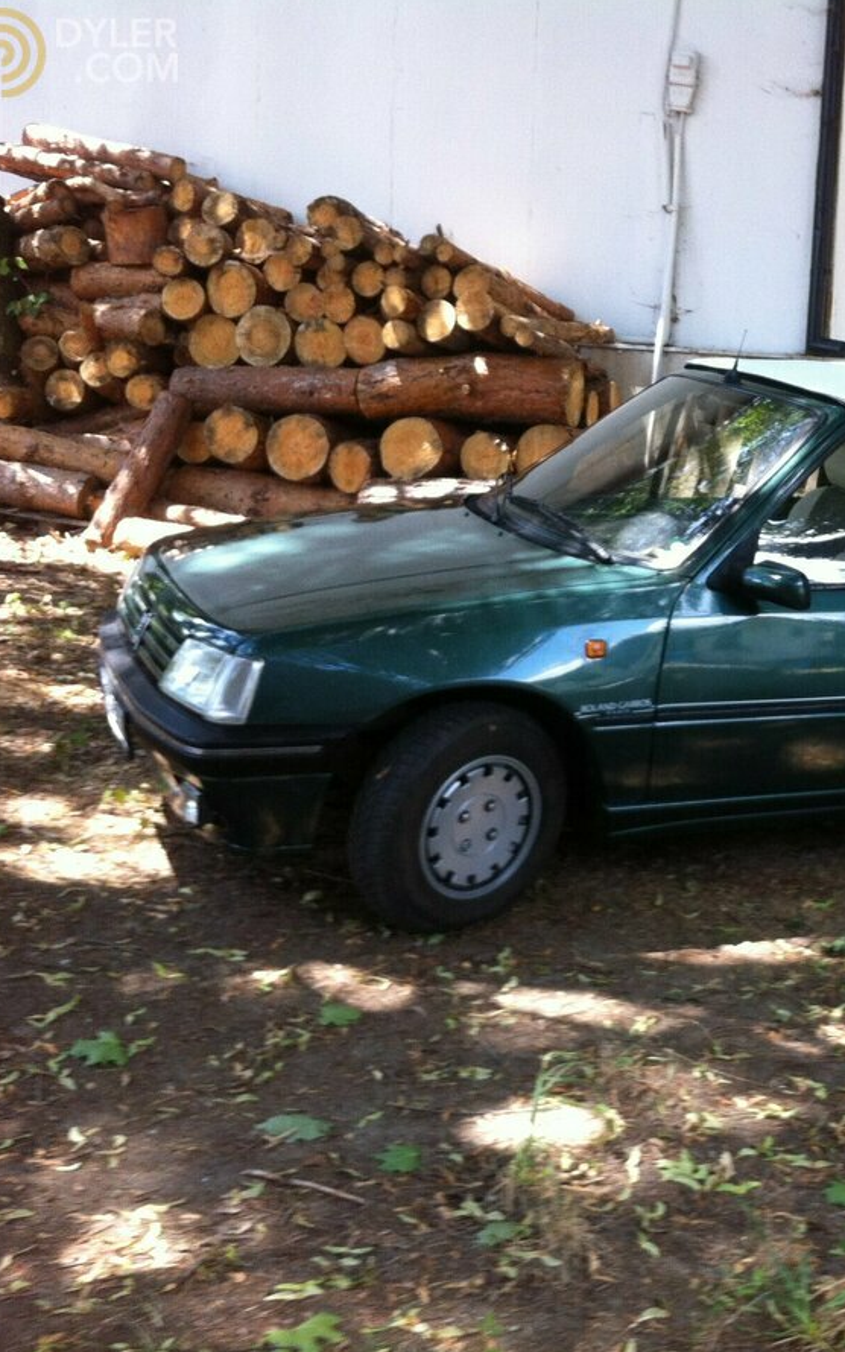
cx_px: 847
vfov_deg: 40.3
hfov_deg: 24.6
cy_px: 674
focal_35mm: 50
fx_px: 1841
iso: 100
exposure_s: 1/60
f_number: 2.8
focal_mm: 3.85
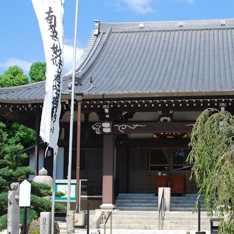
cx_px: 147
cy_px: 144
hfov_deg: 29.4
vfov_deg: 29.5
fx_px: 444
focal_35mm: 58
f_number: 7.1
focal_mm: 20
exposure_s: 1/250
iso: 100
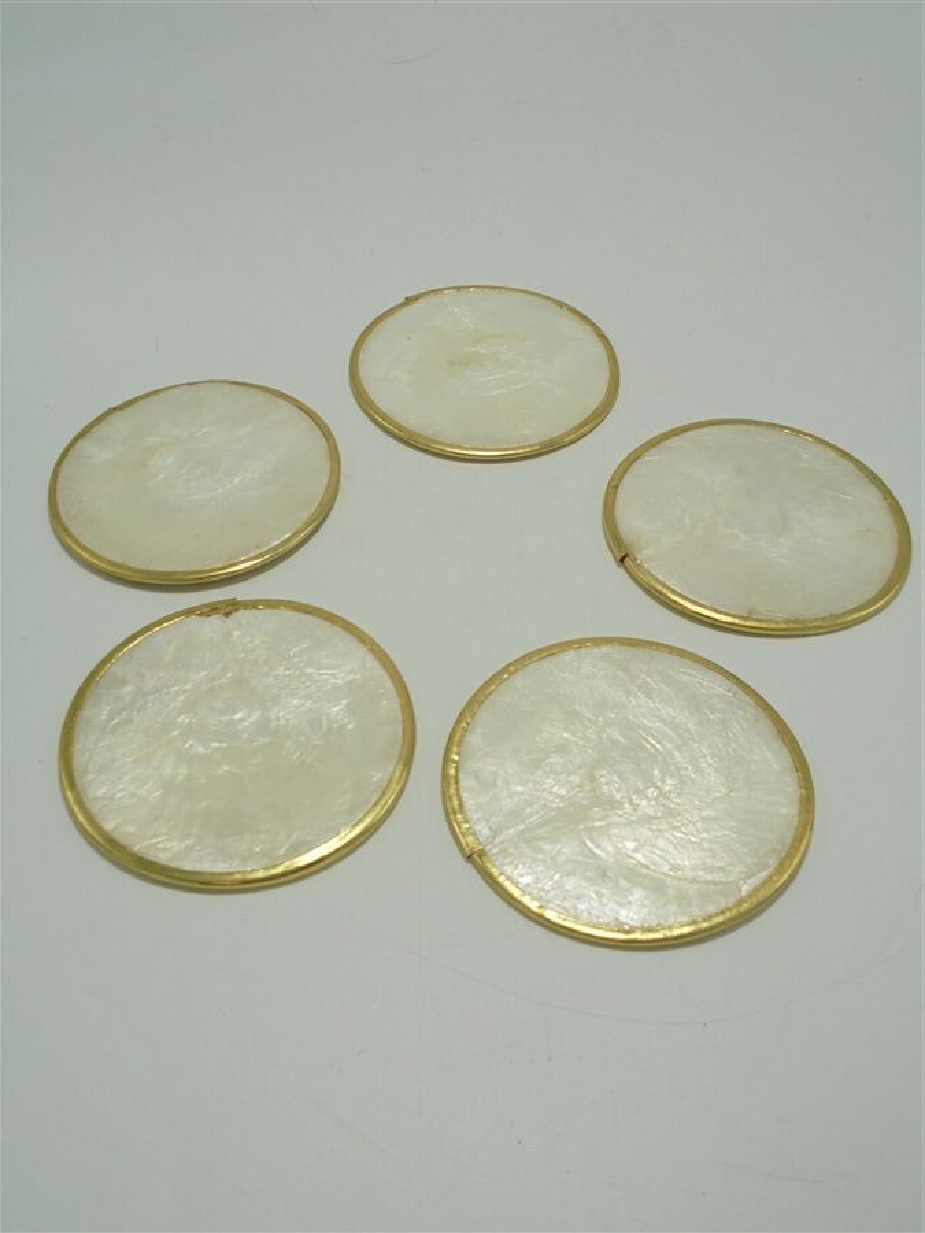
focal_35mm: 34
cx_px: 462
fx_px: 1211
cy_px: 616
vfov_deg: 54.0
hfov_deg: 41.8
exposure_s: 1/125
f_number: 4
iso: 100
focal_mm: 6.1
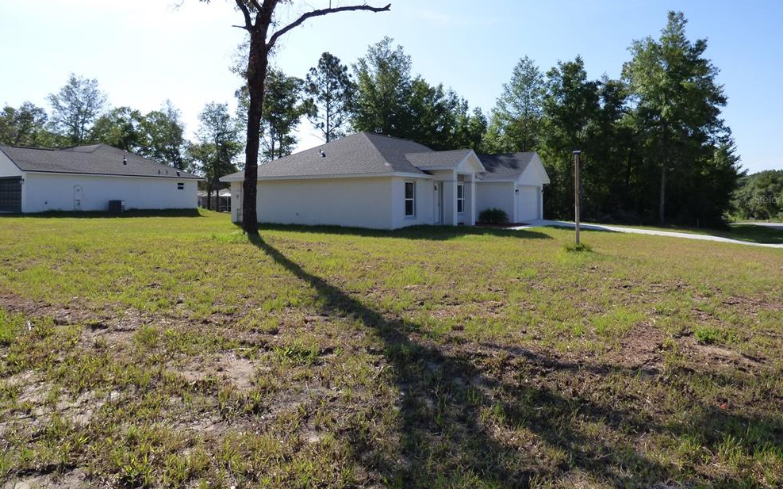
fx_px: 469
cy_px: 199
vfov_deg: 54.7
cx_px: 396
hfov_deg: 79.6
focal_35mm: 22
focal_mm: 3.58
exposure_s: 1/1600
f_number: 2.8
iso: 160
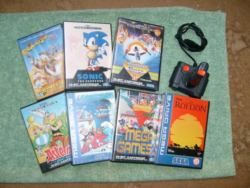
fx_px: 253
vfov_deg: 40.7
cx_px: 125
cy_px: 94
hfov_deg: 52.6
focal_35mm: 35
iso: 100
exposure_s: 1/45
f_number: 2.8
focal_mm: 5.8
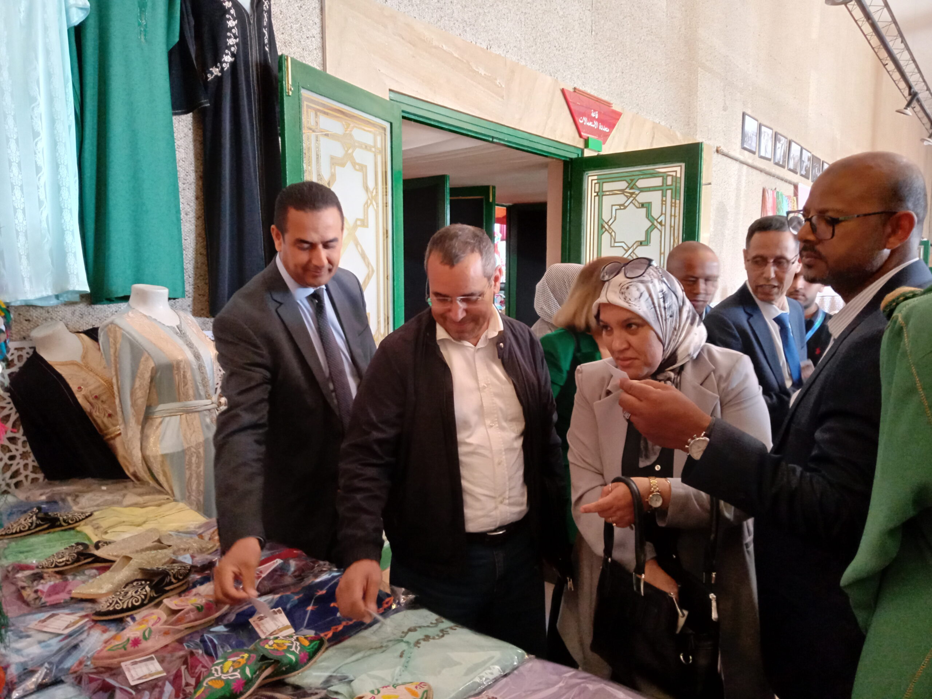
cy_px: 350
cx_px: 466
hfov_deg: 63.4
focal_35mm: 28
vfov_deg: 49.7
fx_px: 754
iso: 1112
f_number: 2.2
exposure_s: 1/33.3
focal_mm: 3.37
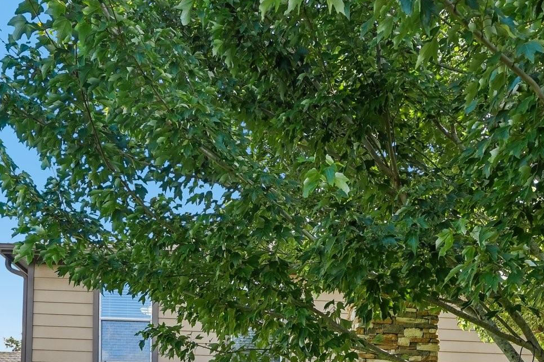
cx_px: 343
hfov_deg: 55.1
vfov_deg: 35.0
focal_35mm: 34
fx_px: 514
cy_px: 368
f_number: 8
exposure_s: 1/125
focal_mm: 16
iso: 400
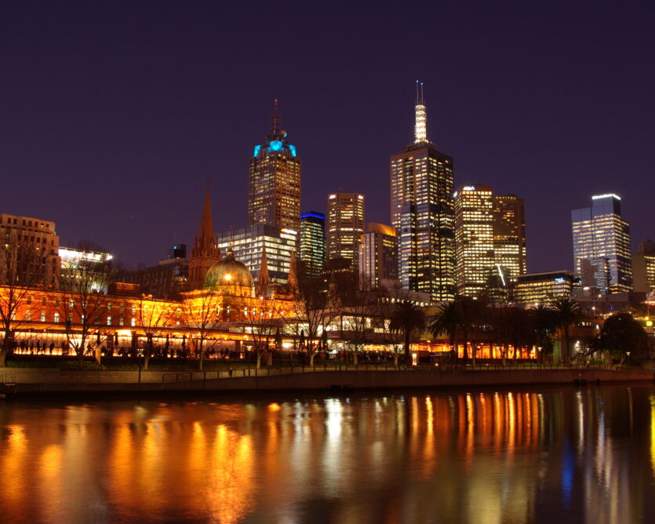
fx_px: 737
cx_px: 351
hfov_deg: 47.9
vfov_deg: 39.2
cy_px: 258
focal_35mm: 38
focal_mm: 22
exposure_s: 10
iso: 100
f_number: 9.5
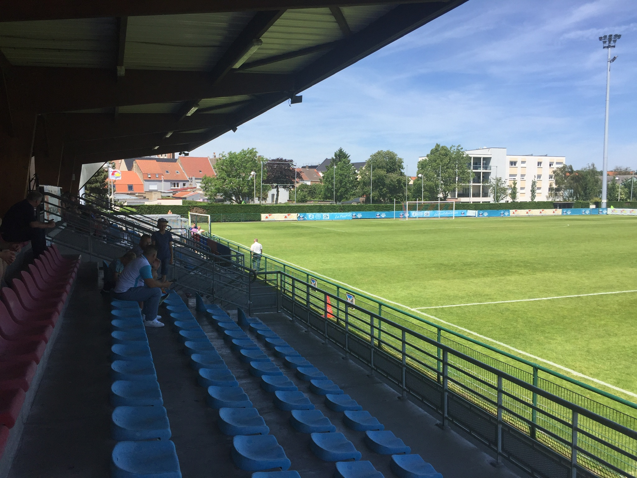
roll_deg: -1.9
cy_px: 239
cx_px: 318
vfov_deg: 48.2
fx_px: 534
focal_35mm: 29
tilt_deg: -4.0
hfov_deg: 61.7
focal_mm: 4.15
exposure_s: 1/1799
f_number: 2.2
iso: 32
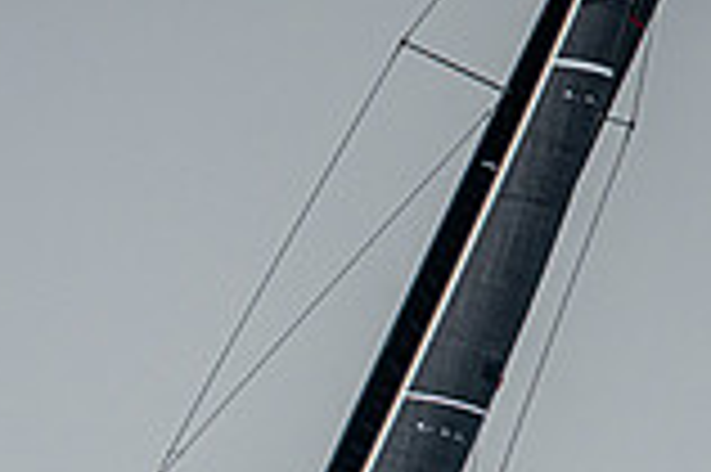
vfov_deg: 0.7
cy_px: 989
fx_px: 36953
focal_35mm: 1873
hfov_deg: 1.1
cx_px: 204
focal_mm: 400
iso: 400
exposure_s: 1/4000
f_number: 5.6
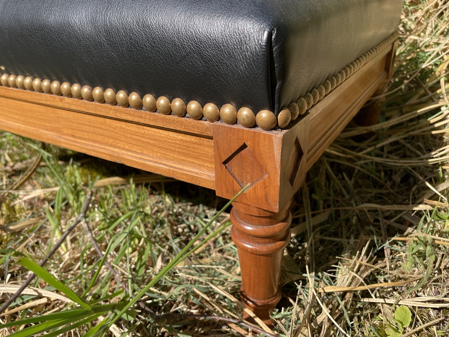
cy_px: 168
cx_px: 224
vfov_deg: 53.1
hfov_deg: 67.3
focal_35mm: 26
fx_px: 337
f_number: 1.6
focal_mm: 4.2
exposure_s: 1/1795
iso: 32
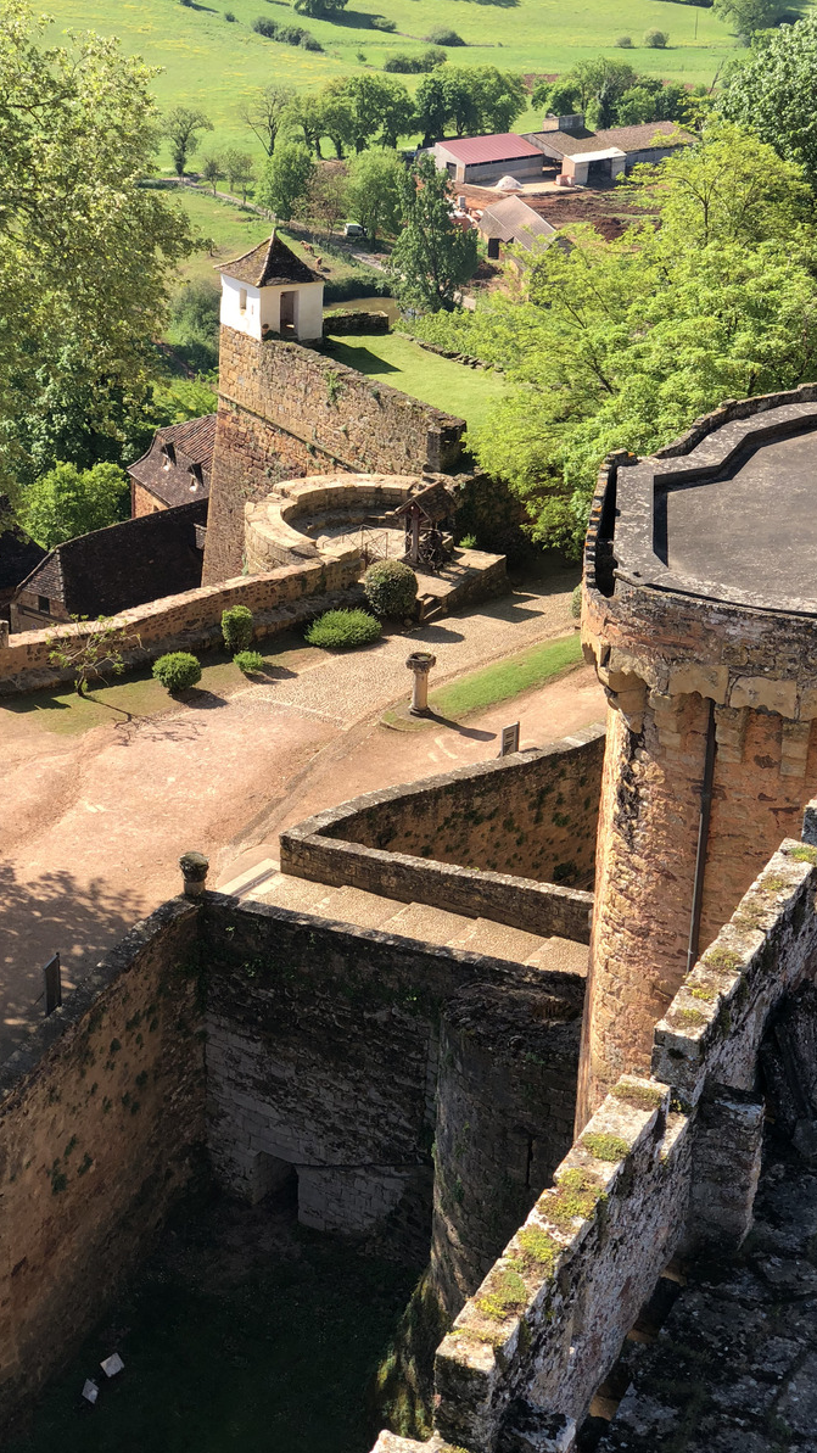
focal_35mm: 57
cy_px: 730
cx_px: 290
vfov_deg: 36.6
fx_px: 2195
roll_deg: -0.5
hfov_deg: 21.0
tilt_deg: -25.5
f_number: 2.4
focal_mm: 6
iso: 16
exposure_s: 1/403
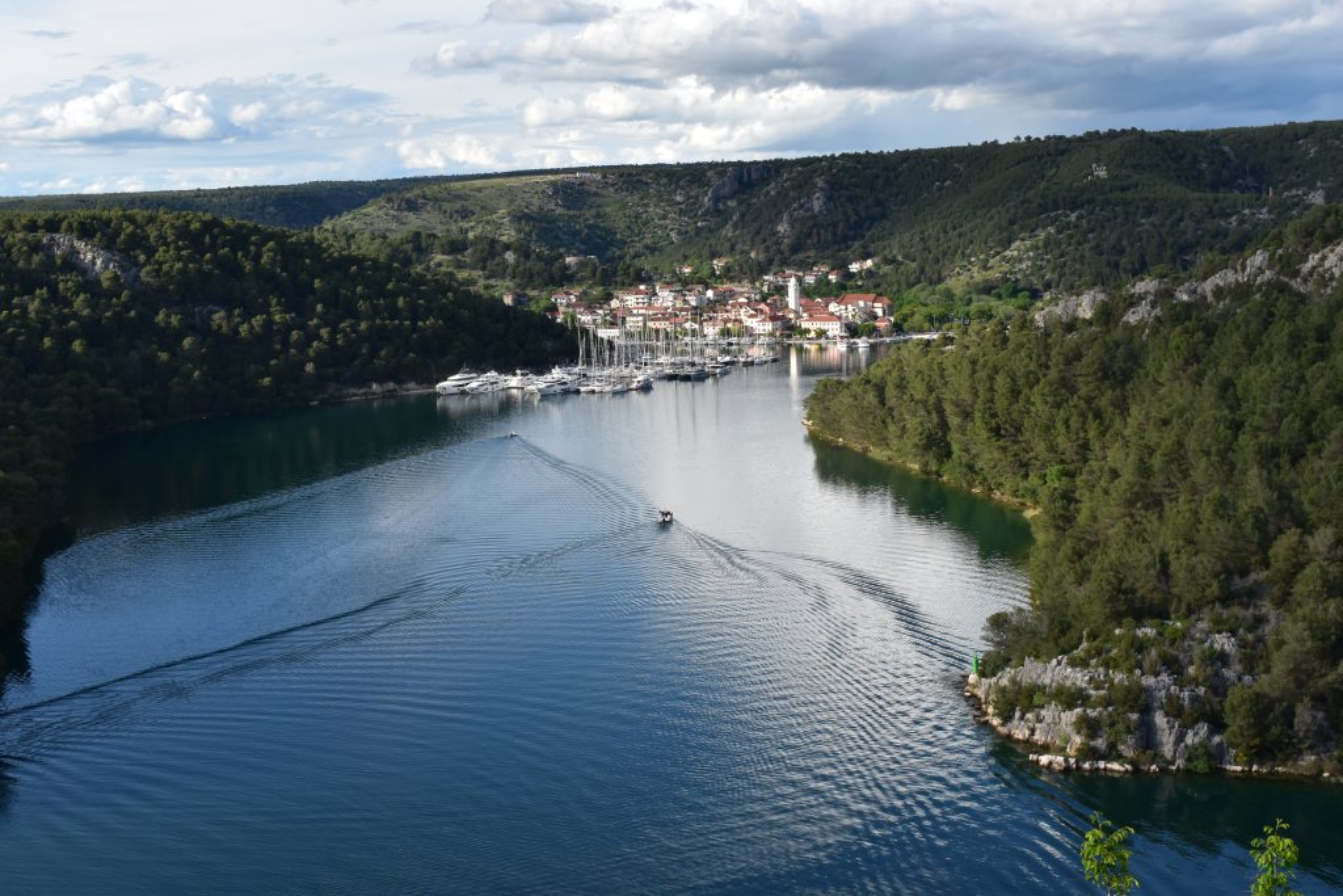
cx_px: 672
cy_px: 448
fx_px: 1903
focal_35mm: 51
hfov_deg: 38.9
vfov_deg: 26.5
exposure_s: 1/400
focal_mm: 34
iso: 400
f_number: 11
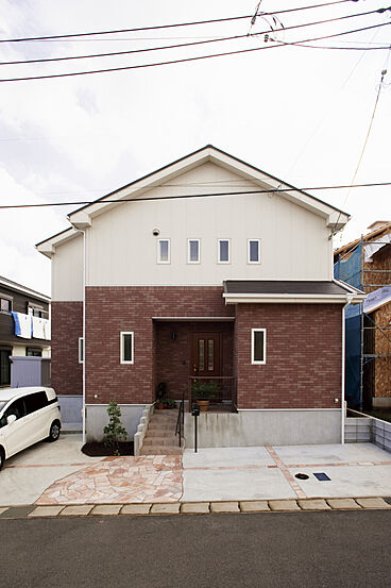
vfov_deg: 93.3
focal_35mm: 17
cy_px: 294
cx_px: 196
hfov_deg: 70.4
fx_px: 277
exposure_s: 1/160
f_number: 8
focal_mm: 17
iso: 400
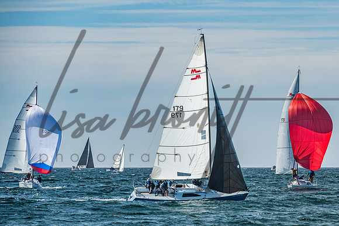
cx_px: 249
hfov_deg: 7.0
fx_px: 2771
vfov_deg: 4.7
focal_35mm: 294
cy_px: 139
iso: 400
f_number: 10
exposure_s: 1/640
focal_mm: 200
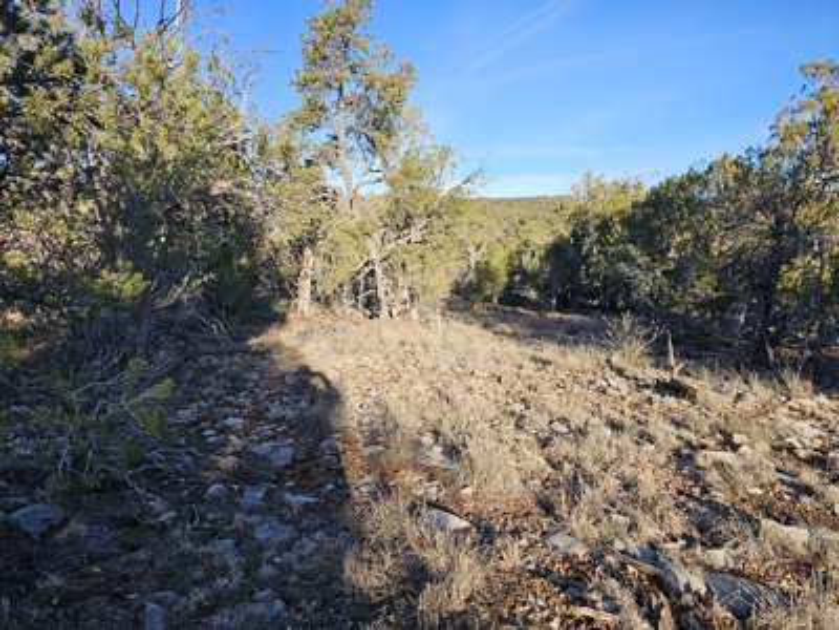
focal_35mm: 23
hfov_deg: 73.9
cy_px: 315
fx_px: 557
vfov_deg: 58.9
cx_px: 420
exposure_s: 1/403
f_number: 1.7
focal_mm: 6.3
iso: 10
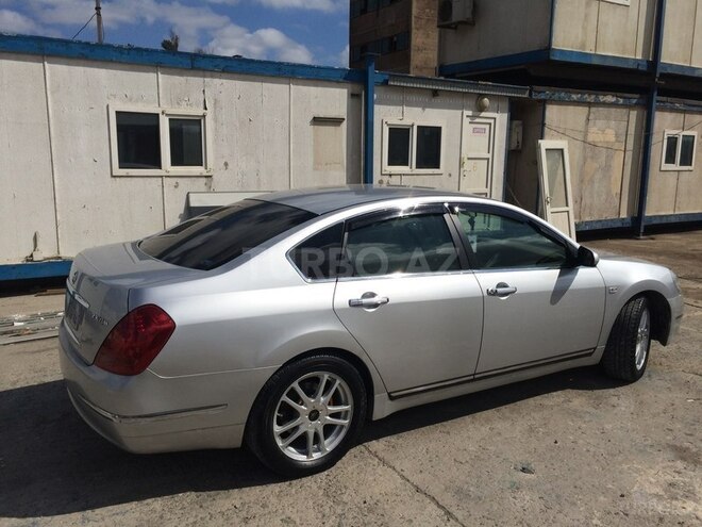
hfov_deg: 61.7
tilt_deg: -10.1
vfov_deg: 48.2
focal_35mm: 29
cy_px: 264
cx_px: 351
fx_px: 588
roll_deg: -1.0
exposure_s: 1/5128
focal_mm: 4.15
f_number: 2.2
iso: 32
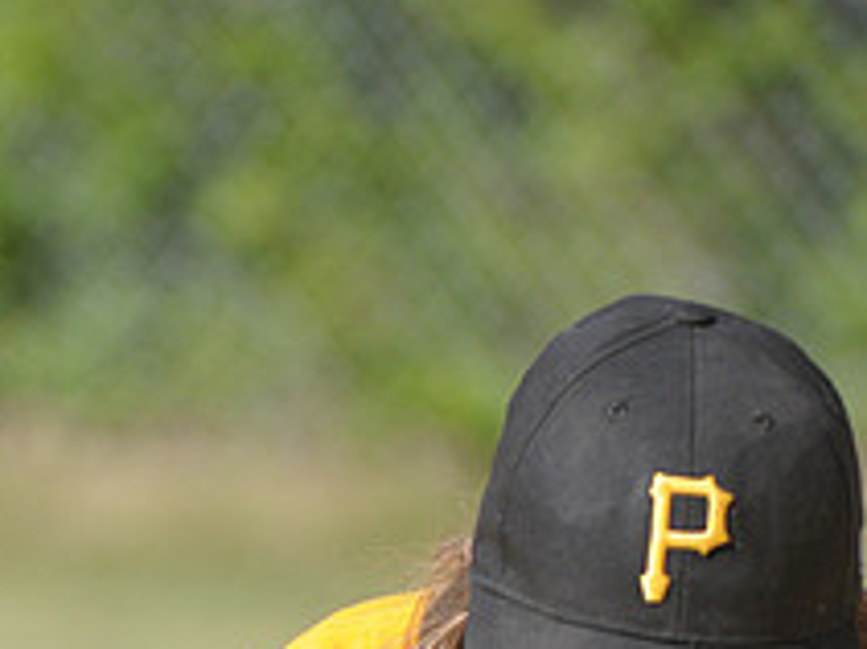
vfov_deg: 1.9
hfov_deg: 2.5
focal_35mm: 793
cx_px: 335
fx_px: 19850
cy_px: 1167
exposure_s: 1/3200
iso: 640
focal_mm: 200
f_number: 4
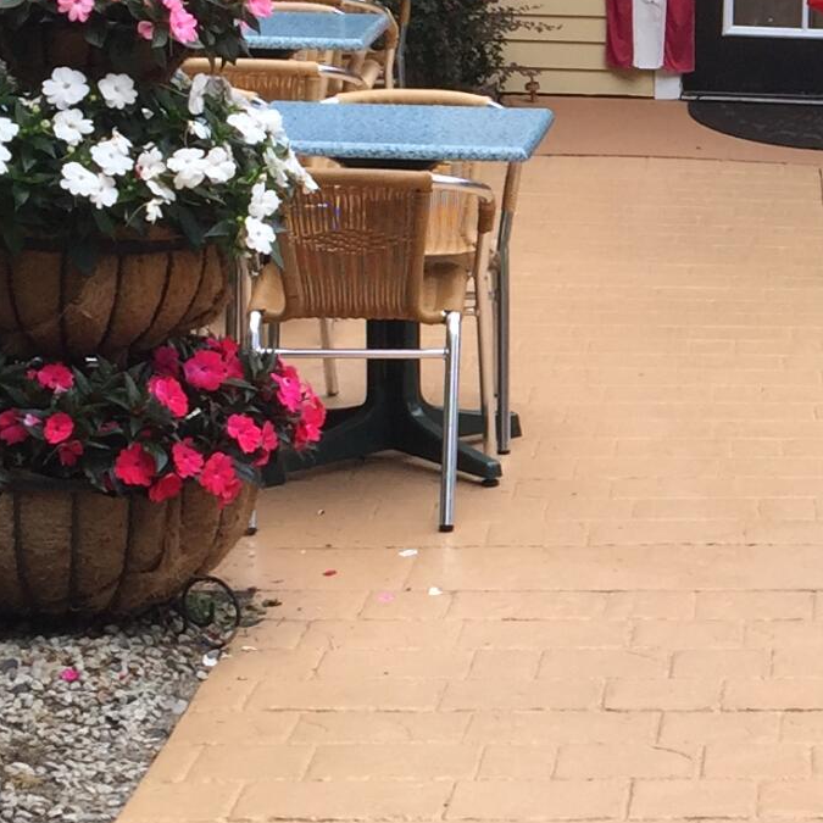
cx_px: 1179
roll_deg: -3.6
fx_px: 3066
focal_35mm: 114
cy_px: 262
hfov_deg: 14.4
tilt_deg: -9.7
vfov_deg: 15.3
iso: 32
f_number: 2.2
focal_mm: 4.15
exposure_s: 1/412
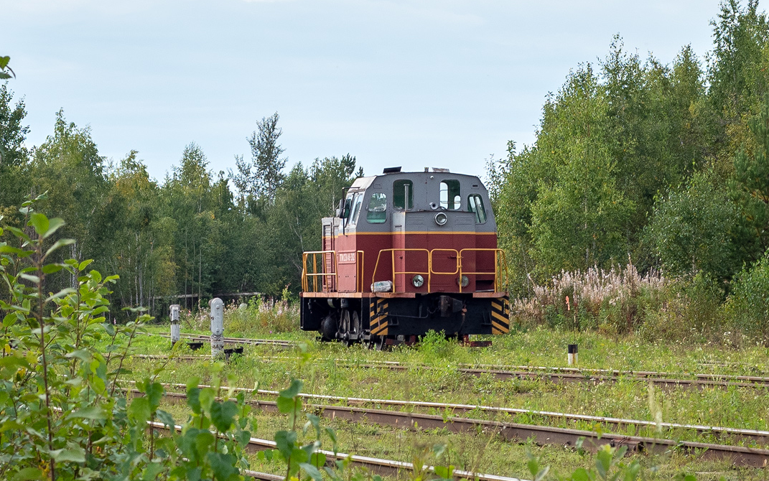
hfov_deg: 31.5
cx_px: 432
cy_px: 198
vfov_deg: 20.0
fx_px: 1363
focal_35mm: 65
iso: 200
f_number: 7.1
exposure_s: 1/400
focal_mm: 50
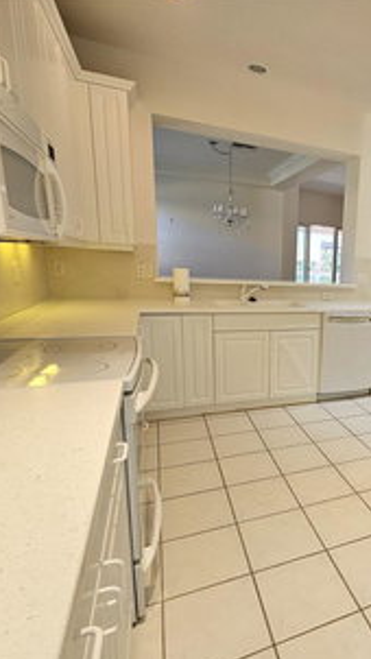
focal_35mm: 20
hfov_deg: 48.3
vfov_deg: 86.6
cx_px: 352
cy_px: 340
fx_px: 350
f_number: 2.2
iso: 64
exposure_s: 1/60
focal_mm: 2.2
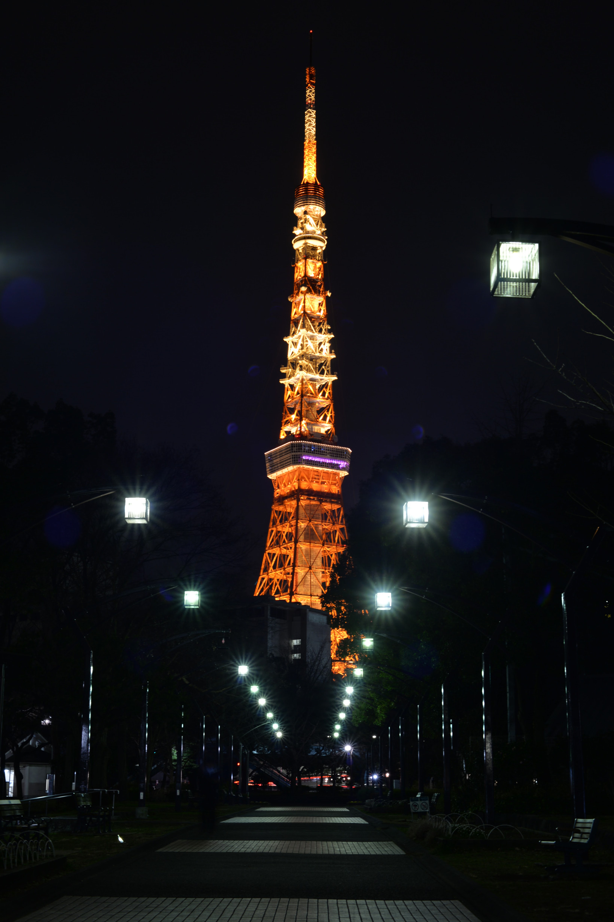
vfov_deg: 39.6
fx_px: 1281
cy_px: 461
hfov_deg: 27.0
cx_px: 307
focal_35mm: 50
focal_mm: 50
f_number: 8
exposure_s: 1.6
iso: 100
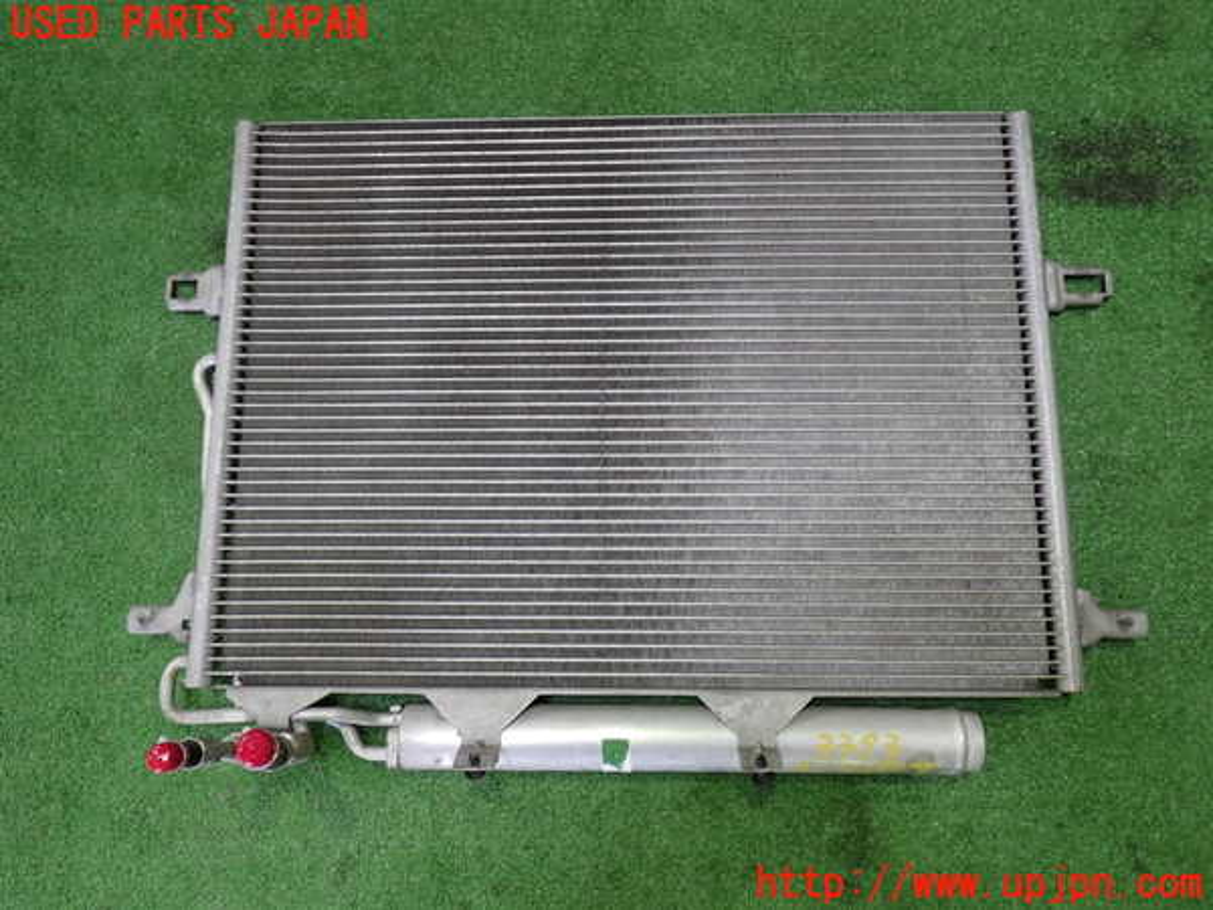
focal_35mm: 30
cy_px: 455
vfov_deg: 46.8
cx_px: 606
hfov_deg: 60.0
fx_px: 1051
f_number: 2.3
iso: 200
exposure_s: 1/30
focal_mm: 5.4
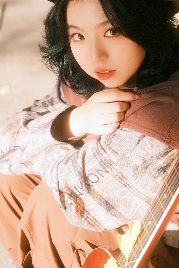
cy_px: 130
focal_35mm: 99
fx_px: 738
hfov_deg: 13.8
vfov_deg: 20.6
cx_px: 123
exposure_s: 1/1000
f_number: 2.8
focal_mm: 44.1
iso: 400
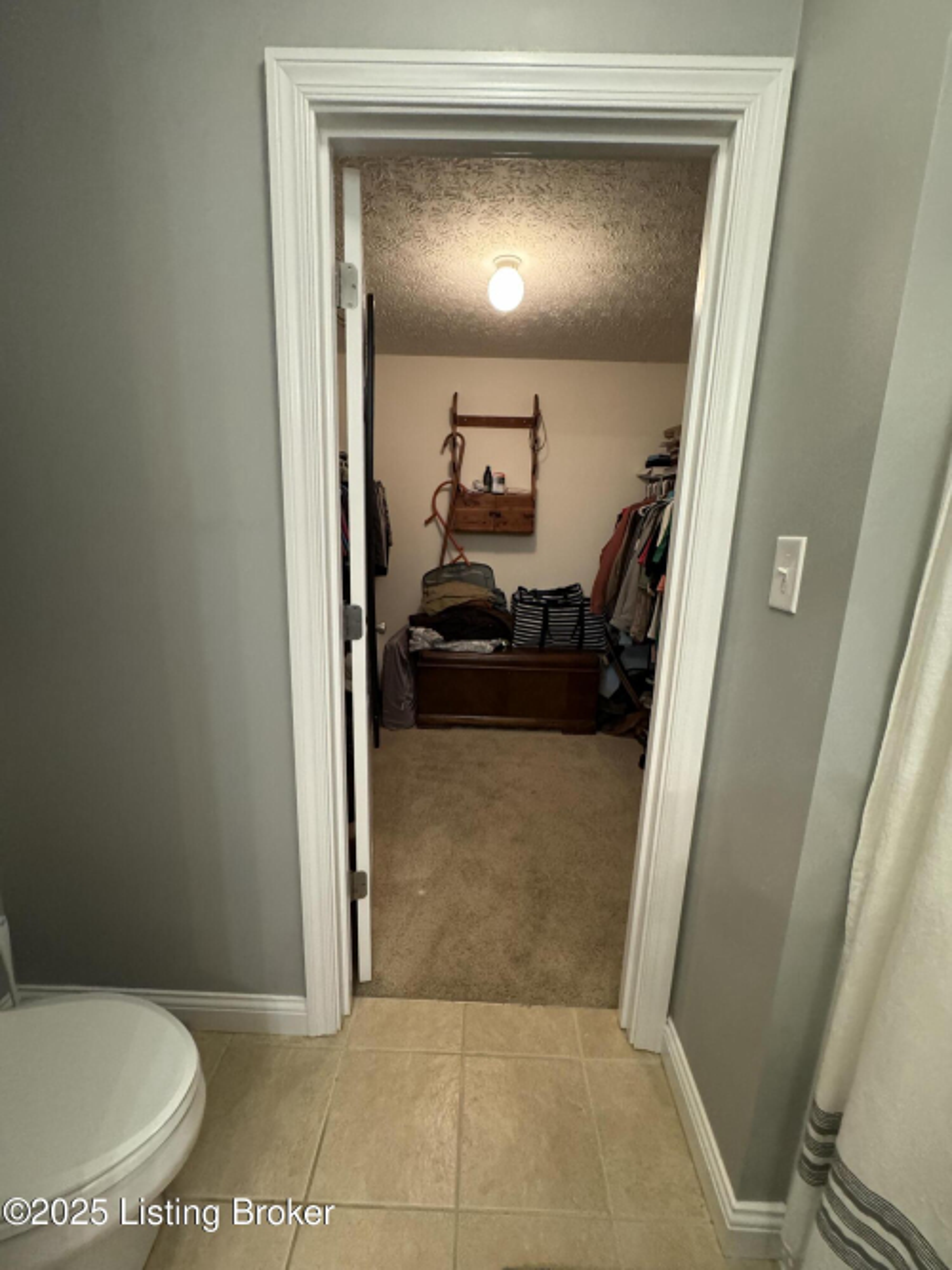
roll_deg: +0.1
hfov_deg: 85.7
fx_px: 514
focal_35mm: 14
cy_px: 635
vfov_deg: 102.1
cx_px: 476
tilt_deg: -11.8
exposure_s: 1/60
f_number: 2.2
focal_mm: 2.22
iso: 800
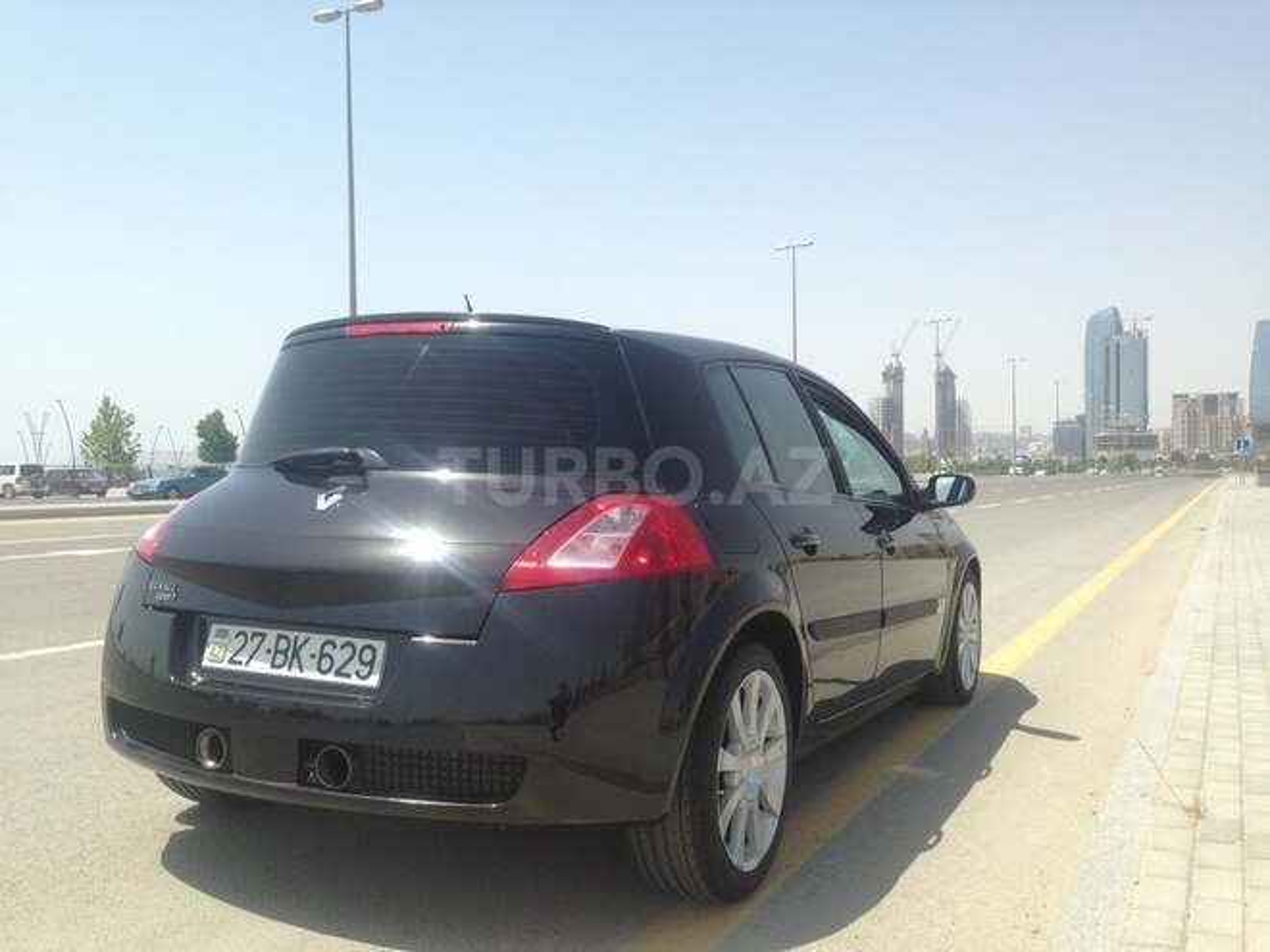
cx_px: 635
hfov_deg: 55.4
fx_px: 1211
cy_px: 476
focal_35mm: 33
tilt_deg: +1.3
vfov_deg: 42.9
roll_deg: -0.6
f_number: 2.4
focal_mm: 4.12
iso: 50
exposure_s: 1/1261
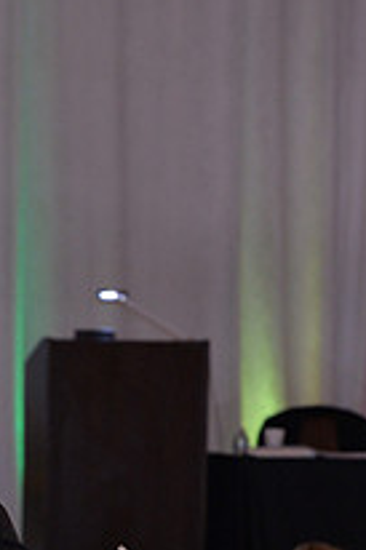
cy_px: 705
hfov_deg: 3.4
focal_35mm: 408
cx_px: -68
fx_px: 6232
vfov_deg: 5.0
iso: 2000
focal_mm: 145
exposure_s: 1/250
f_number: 5.6
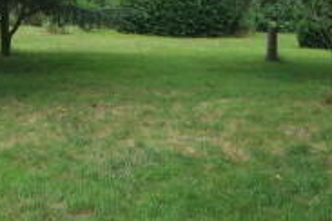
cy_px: 68
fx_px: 793
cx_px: 119
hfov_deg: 23.6
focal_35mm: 86
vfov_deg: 15.8
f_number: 3.5
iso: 100
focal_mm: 16
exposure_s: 1/320
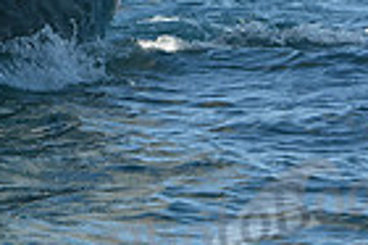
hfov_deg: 5.0
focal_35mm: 415
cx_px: -29
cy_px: -154
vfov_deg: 3.3
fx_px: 4237
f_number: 9
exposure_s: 1/1000
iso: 320
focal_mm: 100
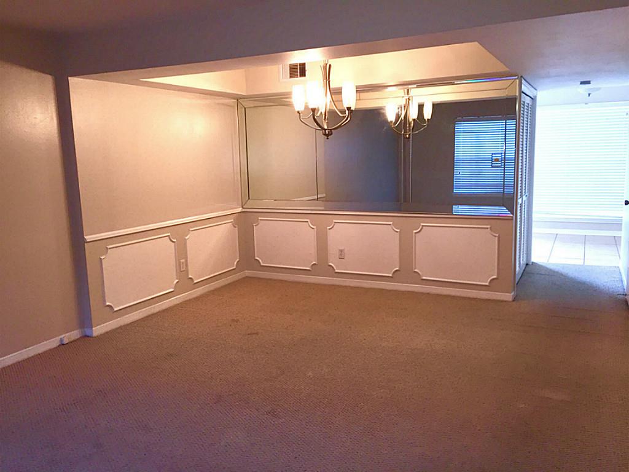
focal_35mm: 29
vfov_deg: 48.2
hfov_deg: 61.7
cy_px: 236
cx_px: 314
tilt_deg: -9.6
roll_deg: +1.5
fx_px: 527
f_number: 2.2
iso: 80
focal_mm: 4.15
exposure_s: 1/30
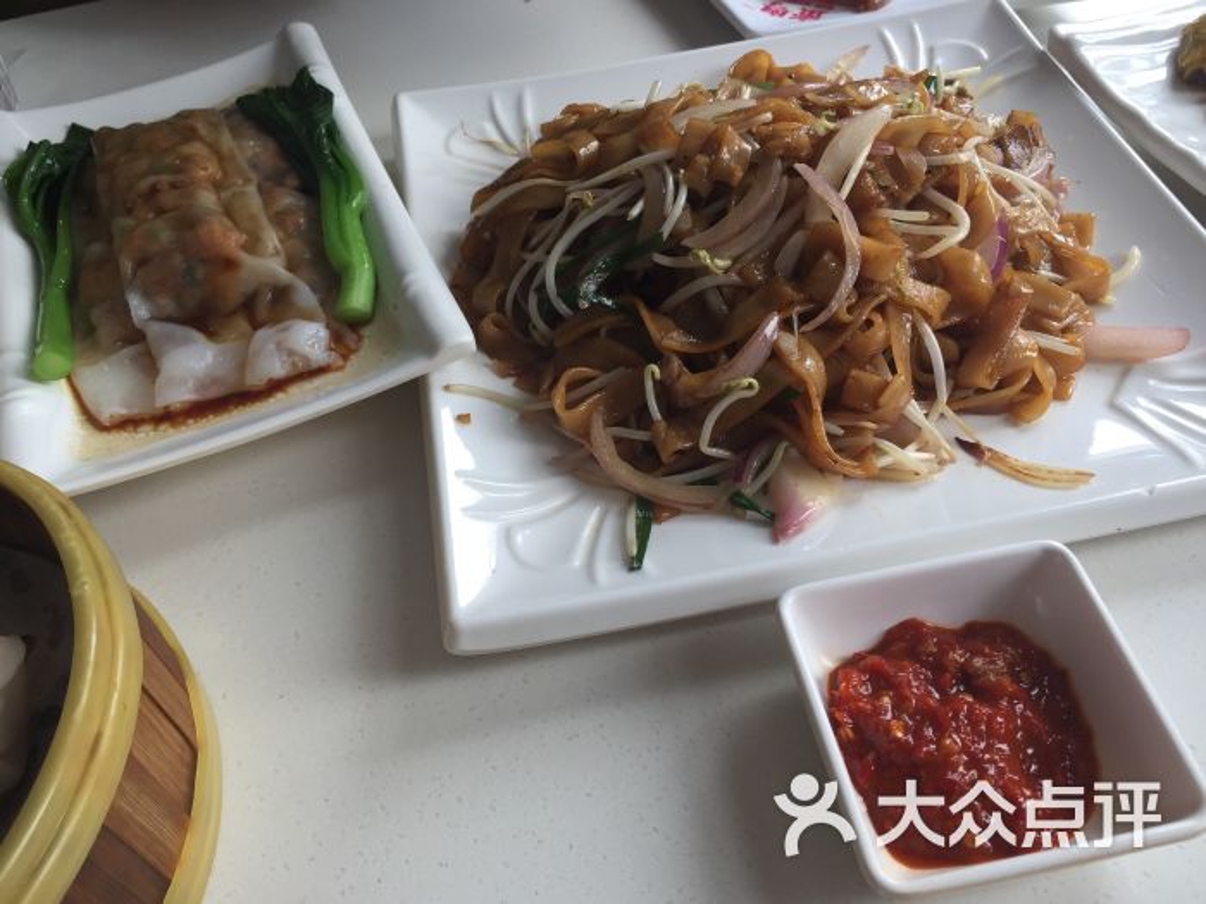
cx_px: 603
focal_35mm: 29
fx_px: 1010
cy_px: 452
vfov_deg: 48.2
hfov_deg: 61.7
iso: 40
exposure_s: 1/100
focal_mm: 4.15
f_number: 2.2
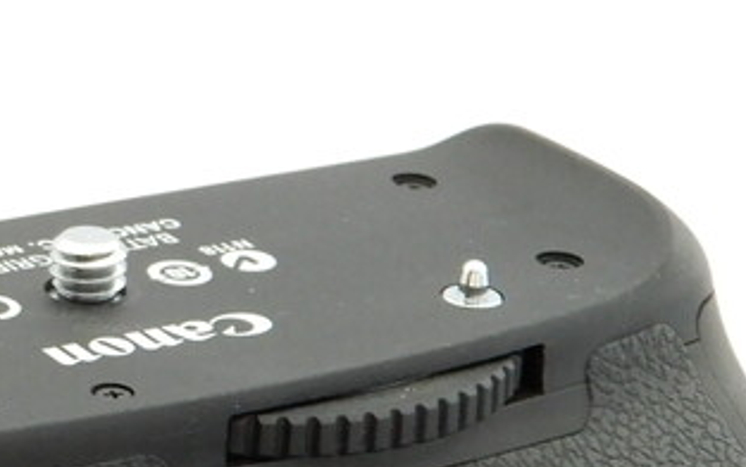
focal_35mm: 203
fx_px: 4129
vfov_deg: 6.5
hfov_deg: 10.1
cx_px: -255
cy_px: 324
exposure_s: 1/25
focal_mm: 8.9
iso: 400
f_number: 4
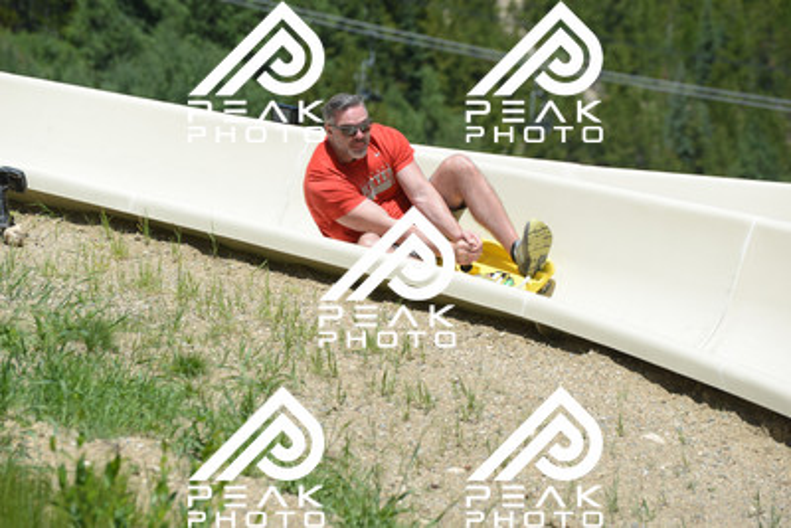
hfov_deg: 10.5
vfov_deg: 7.0
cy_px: 264
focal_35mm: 195
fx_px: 4286
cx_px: 396
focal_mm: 195
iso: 400
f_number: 6.3
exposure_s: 1/1250
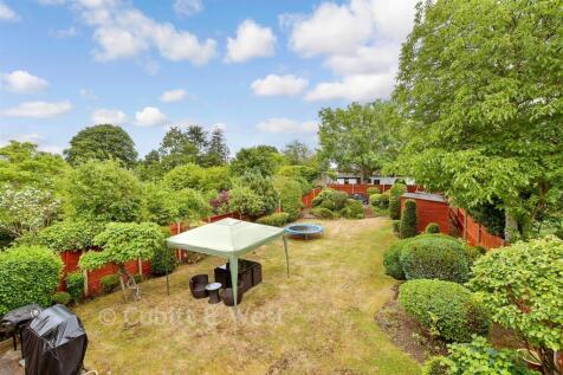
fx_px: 234
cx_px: 282
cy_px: 188
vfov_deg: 77.3
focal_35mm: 15
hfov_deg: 100.4
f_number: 8
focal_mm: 10
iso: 160
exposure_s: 1/125
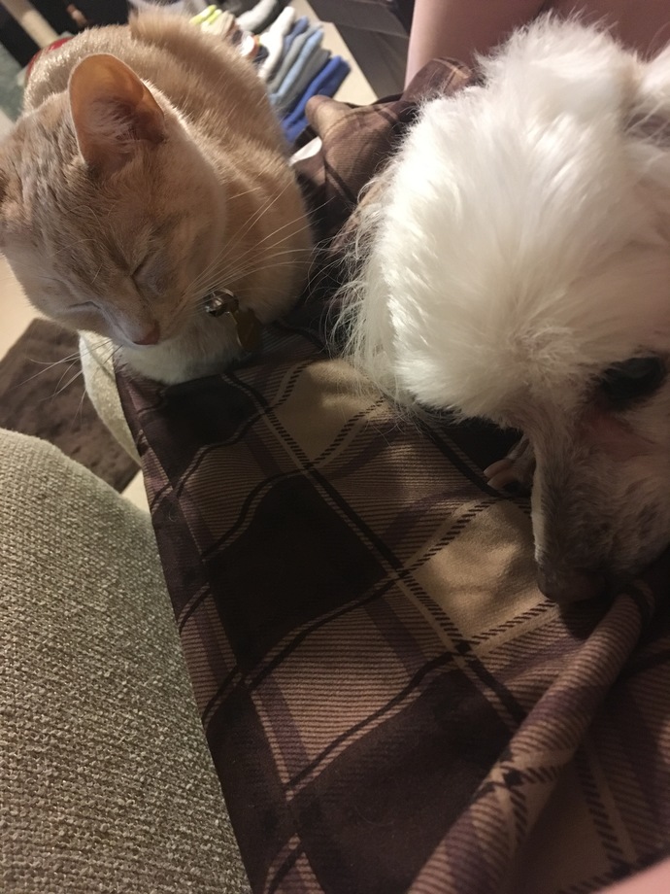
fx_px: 748
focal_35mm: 29
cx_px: 335
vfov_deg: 61.7
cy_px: 447
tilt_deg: -37.4
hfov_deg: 48.2
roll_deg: +41.9
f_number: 2.2
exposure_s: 1/15
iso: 200
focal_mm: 4.15
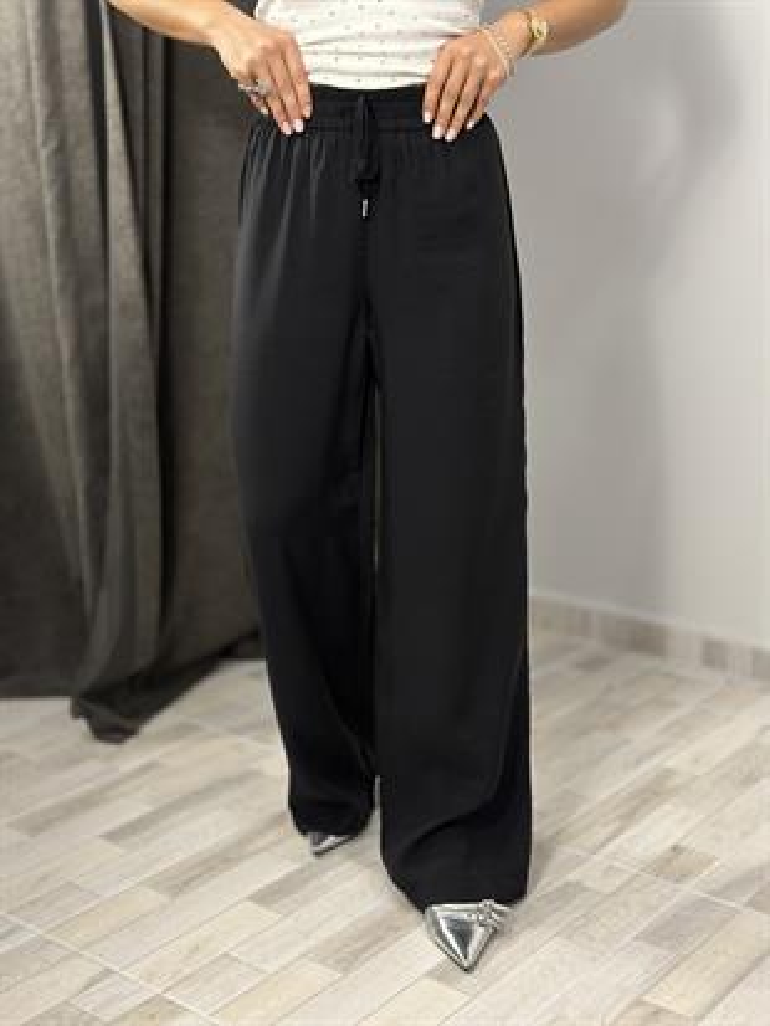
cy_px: 513
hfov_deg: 30.3
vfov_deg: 39.6
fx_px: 1423
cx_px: 385
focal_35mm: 48
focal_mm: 6.86
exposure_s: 1/50
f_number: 1.78
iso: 320
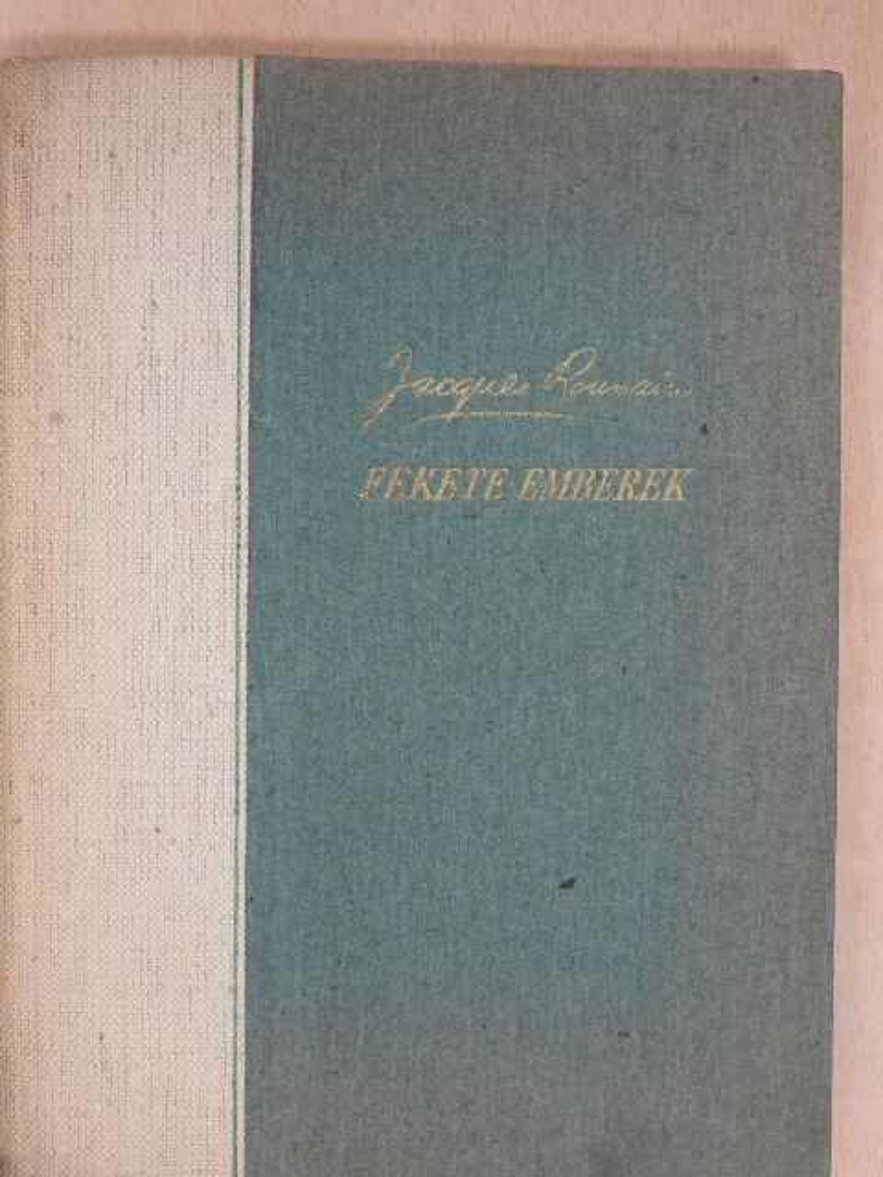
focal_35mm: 70
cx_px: 442
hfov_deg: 21.0
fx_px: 2381
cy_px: 588
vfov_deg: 27.8
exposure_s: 1/20
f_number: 4.5
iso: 400
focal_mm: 12.5
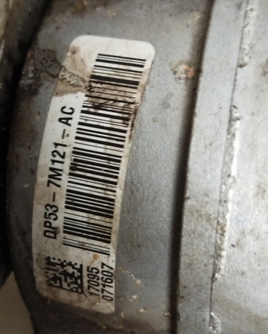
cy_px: 165
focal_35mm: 51
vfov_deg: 36.6
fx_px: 505
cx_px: 134
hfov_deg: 29.7
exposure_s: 1/25
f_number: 1.7
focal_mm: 5.31
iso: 640
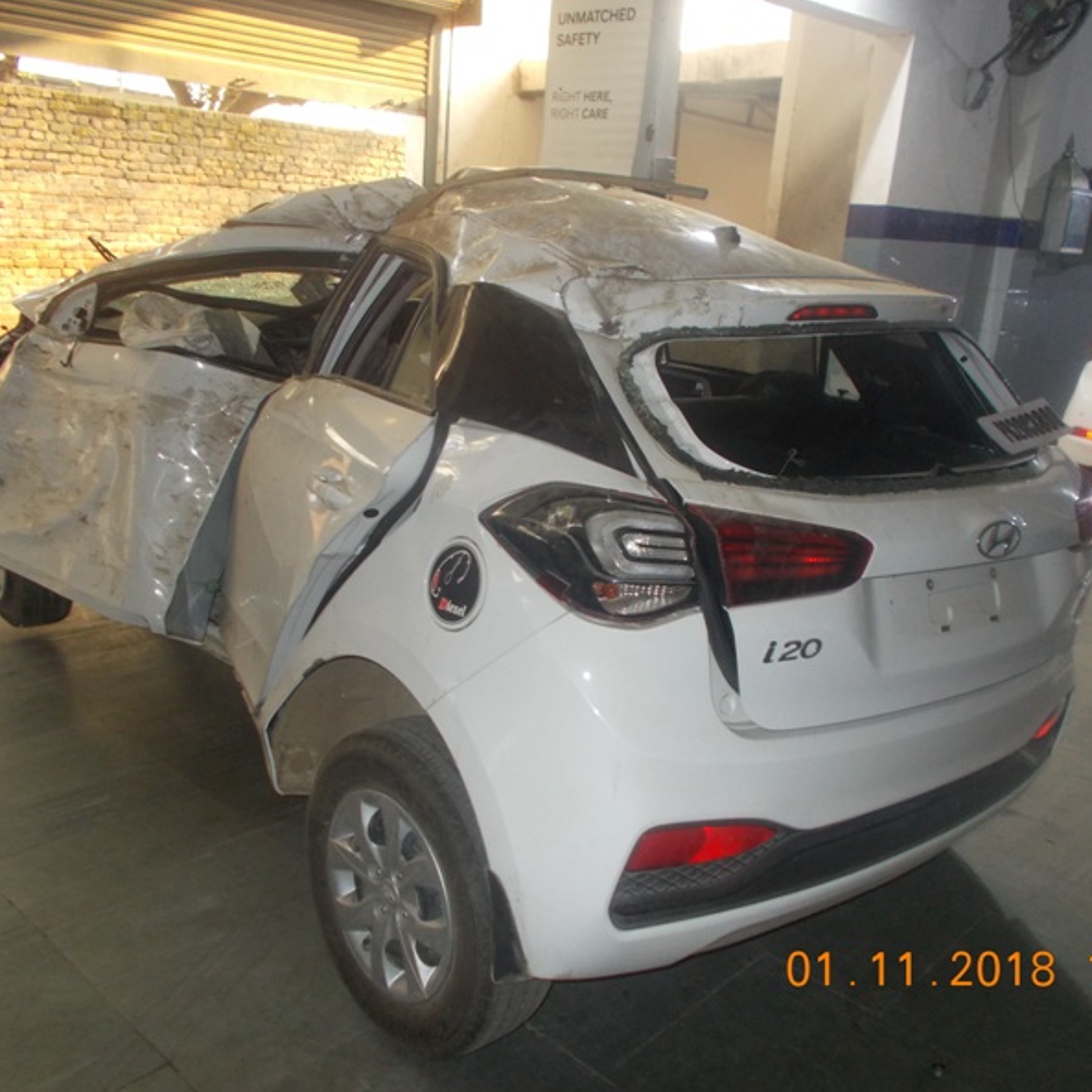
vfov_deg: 52.5
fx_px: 1106
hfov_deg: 52.5
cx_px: 556
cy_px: 547
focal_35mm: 31
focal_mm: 4.6
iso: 200
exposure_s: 1/25
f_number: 3.2
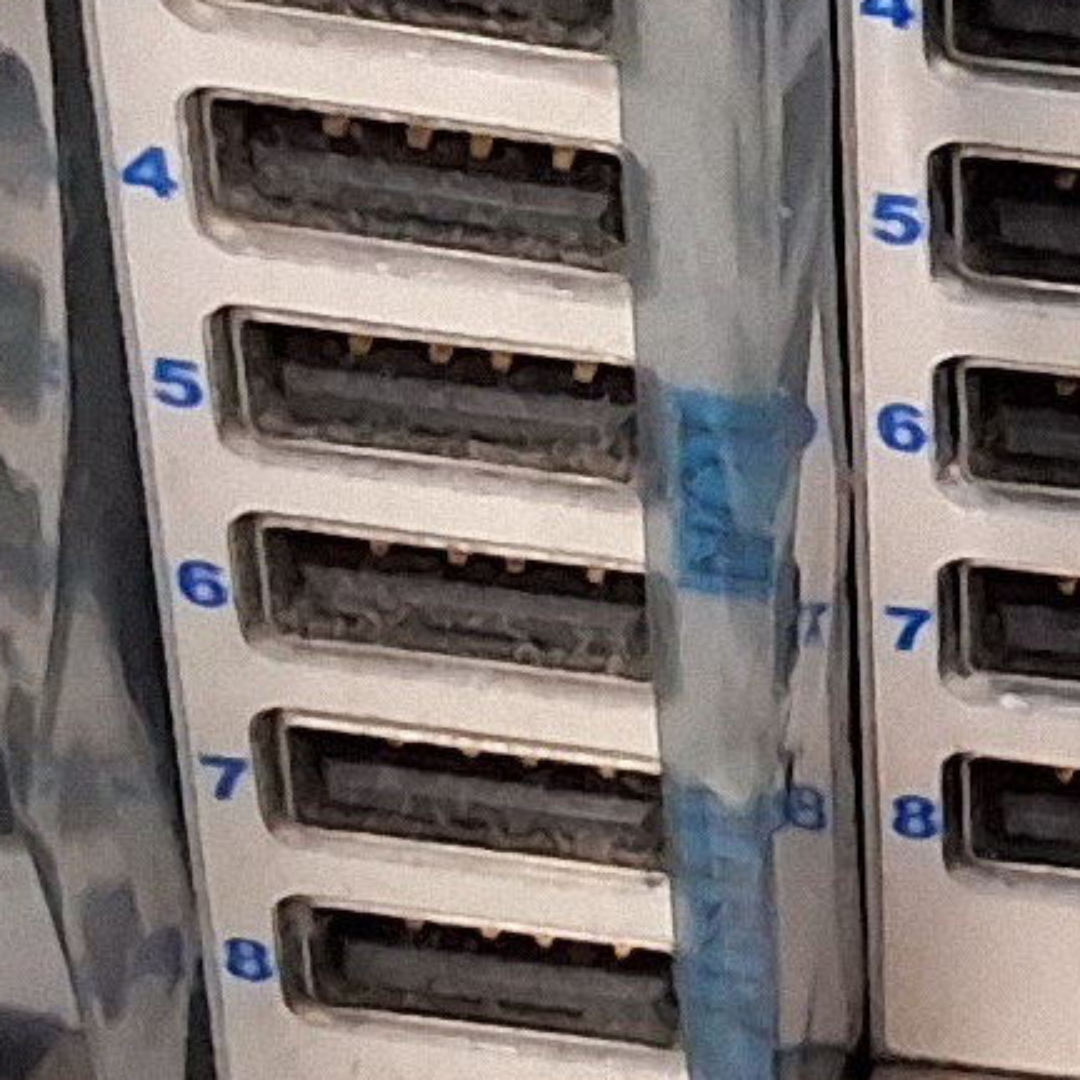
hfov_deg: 8.7
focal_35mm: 187
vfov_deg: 9.4
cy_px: 425
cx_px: 2295
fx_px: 6601
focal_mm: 2.91
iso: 400
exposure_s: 1/20
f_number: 1.9
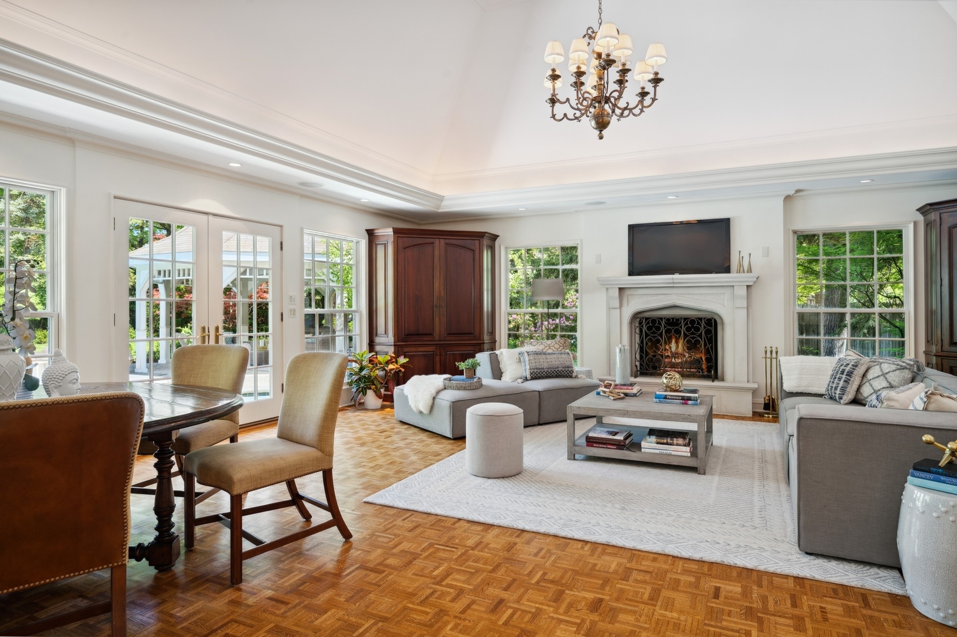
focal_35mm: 20
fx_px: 545
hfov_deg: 82.6
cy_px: 318
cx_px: 478
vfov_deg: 60.6
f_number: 8
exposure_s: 1/15
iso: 200
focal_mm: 20.5
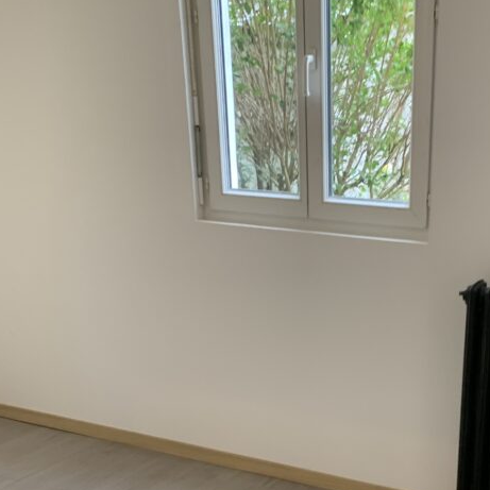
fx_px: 817
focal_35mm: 51
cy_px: 470
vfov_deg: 31.3
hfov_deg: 32.7
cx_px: 369
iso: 125
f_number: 1.8
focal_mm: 4.25
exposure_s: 1/60
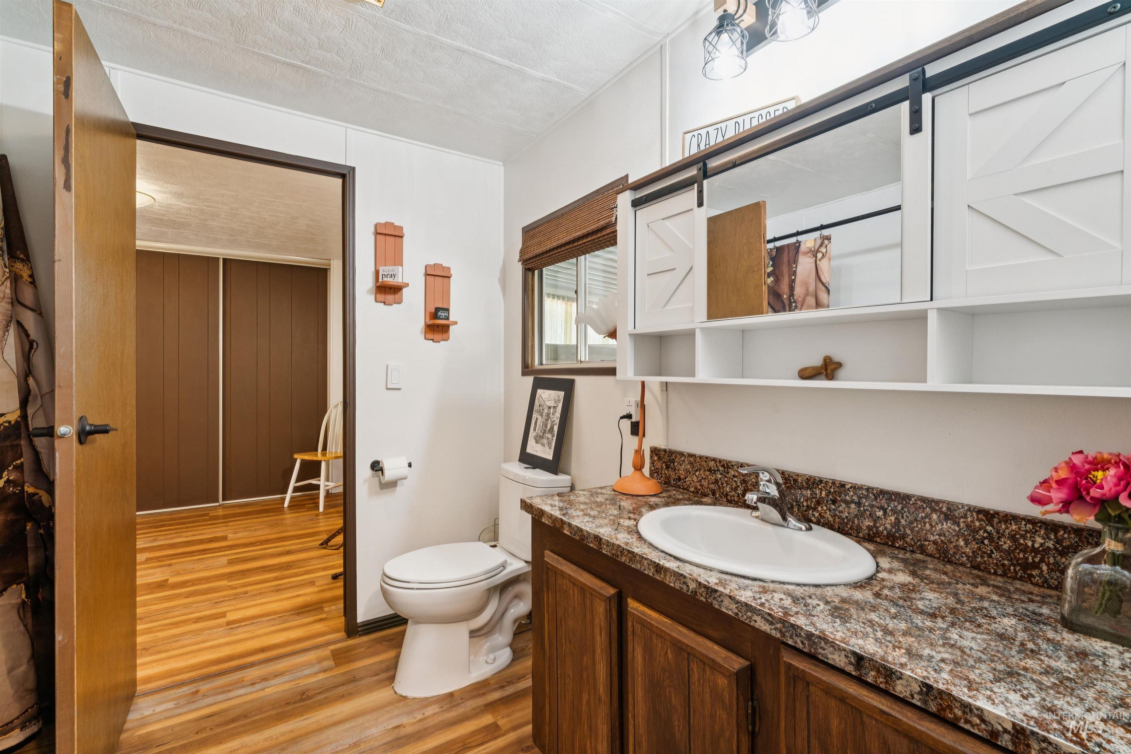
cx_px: 566
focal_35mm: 16
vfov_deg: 73.4
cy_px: 377
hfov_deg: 96.4
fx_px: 506
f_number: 13
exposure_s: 1/2.5
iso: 400
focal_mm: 16.1
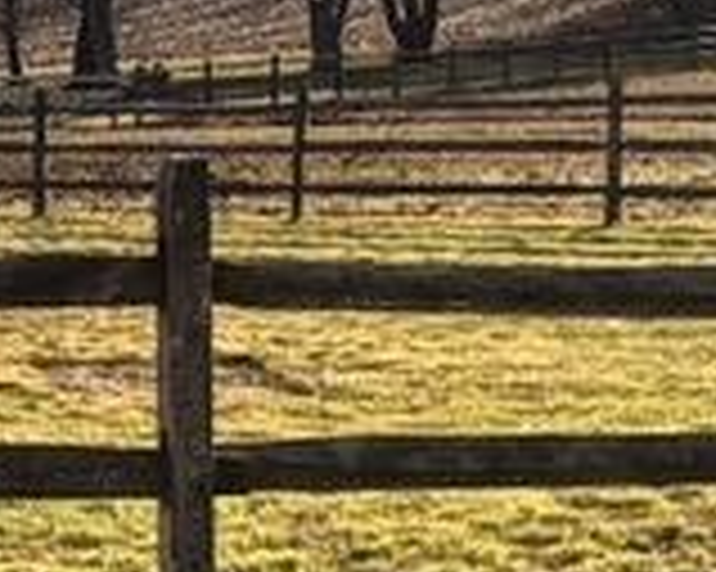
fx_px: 2414
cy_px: 477
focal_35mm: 114
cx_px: -527
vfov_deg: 13.4
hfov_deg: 14.9
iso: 32
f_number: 2.2
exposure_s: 1/2083
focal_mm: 4.2
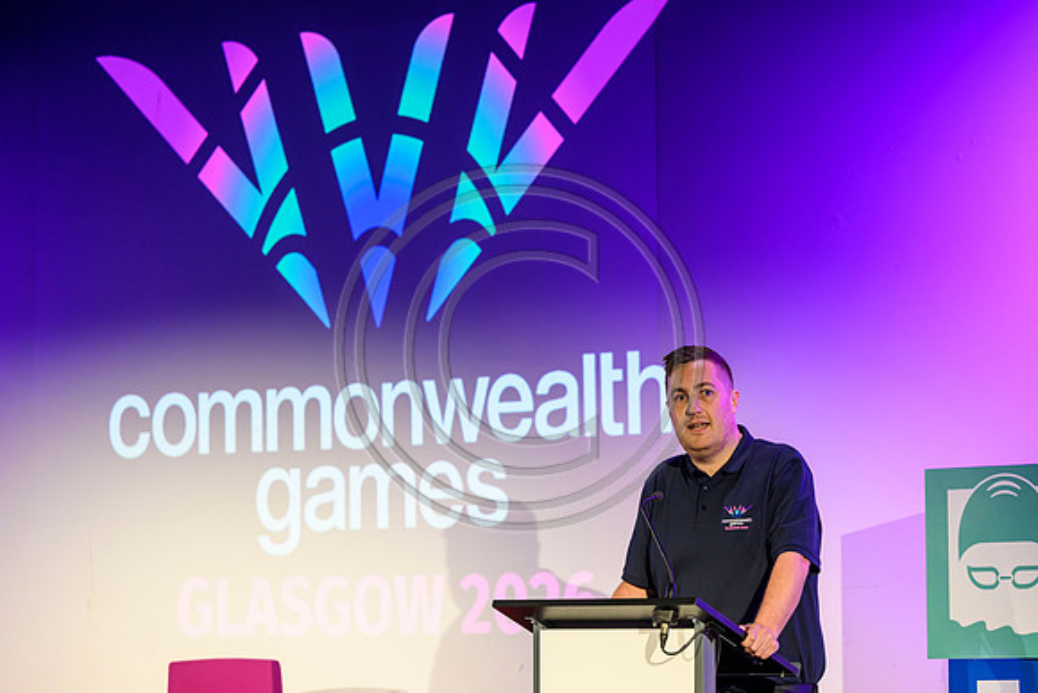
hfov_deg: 16.4
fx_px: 3605
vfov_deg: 11.0
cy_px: 346
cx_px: 519
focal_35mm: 125
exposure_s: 1/640
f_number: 2.8
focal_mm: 125
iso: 2500
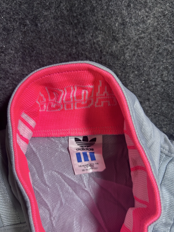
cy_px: 116
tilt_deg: -60.5
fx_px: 174
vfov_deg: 67.3
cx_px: 87
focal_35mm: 26
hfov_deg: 53.1
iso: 200
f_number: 1.5
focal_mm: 5.7
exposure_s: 1/50
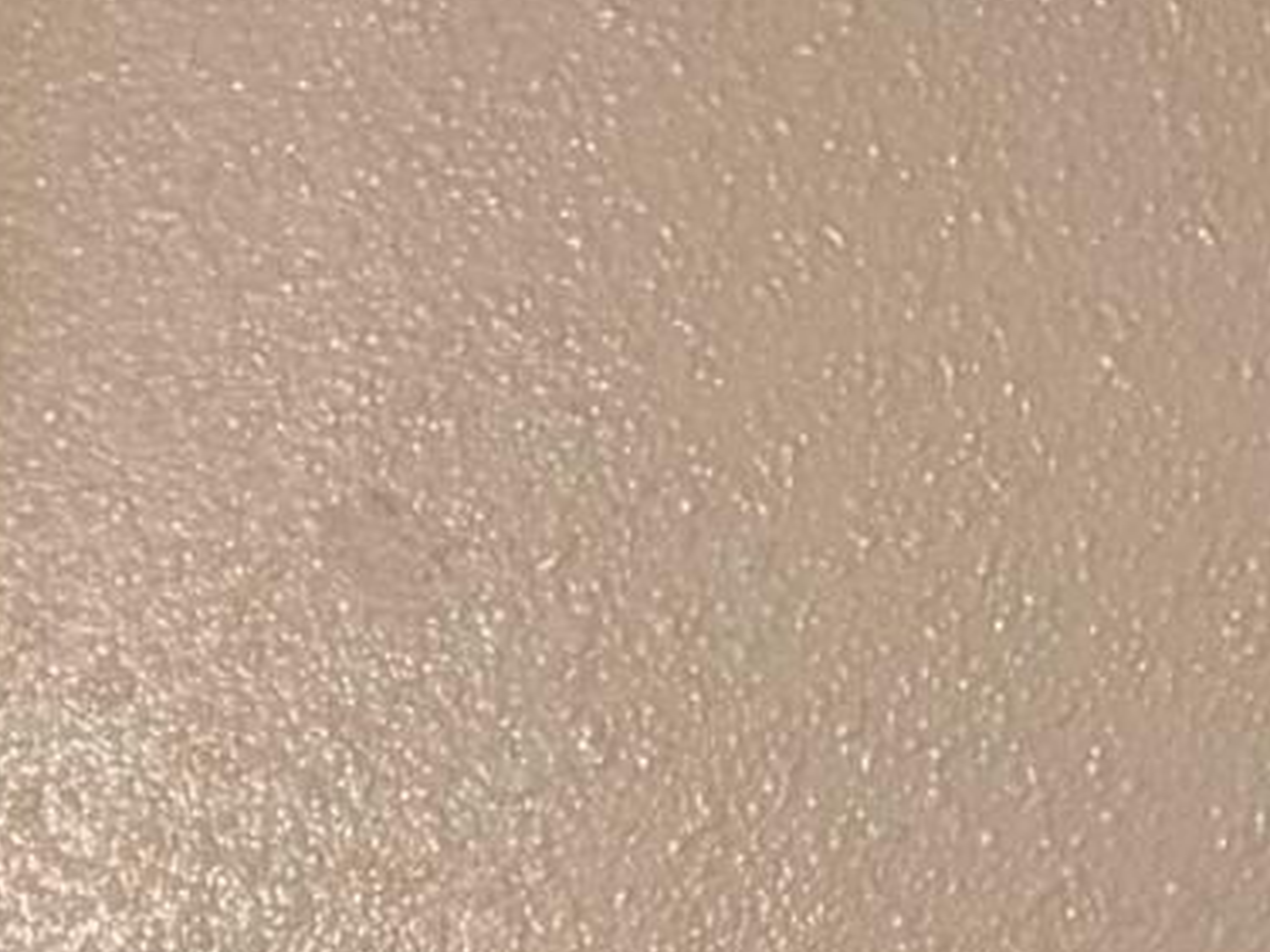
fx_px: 7042
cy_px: 2538
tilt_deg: -8.6
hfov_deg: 9.7
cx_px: -1199
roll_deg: -3.5
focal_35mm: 192
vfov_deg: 7.1
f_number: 1.78
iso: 320
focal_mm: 6.76
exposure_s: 1/120
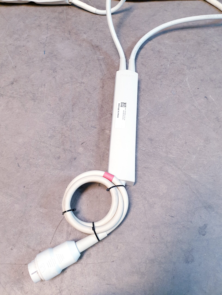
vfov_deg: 67.3
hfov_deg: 53.1
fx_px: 222
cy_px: 148
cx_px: 111
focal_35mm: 26
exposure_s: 1/50
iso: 200
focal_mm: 4.3
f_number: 2.4
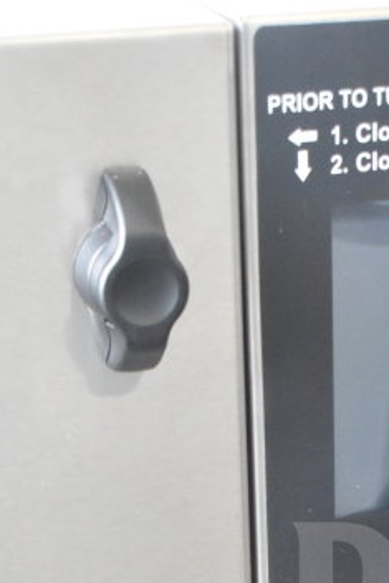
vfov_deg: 16.9
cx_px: 440
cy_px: 653
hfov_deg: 11.5
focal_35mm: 117
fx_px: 1894
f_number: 5.6
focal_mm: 30
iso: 6400
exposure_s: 1/125
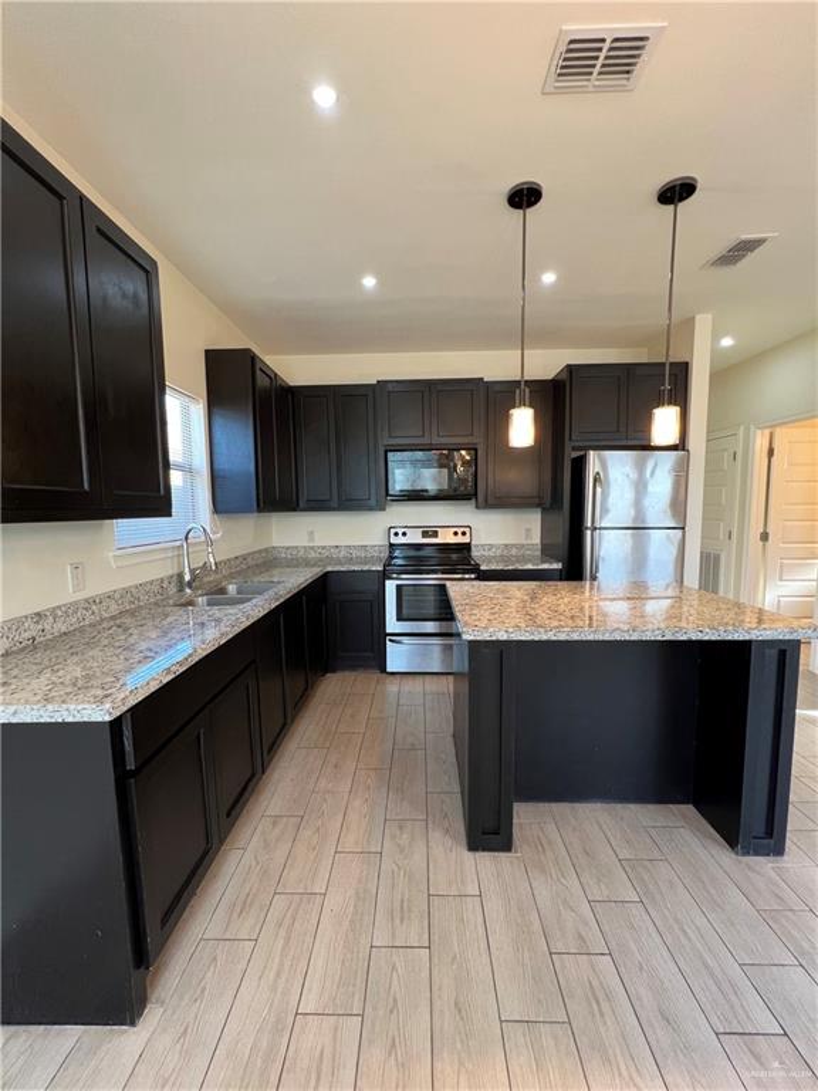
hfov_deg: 89.9
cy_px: 546
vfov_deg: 106.2
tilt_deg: -4.9
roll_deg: +0.6
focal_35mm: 13
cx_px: 409
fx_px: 410
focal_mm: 1.57
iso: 200
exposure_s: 1/60
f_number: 1.8
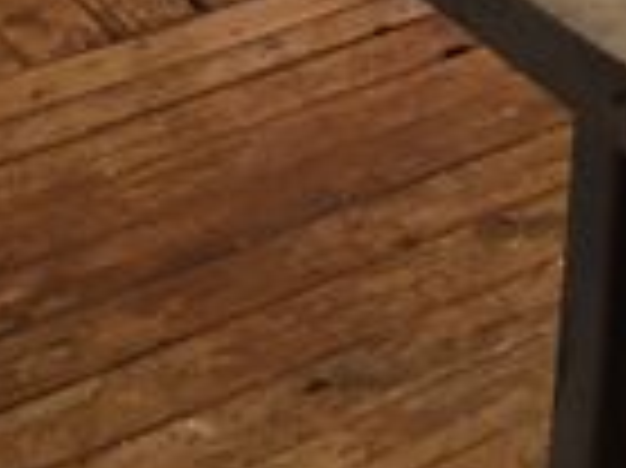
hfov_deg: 15.2
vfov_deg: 10.7
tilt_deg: -12.2
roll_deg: +3.3
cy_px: -522
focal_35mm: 125
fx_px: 2259
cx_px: 752
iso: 80
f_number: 2.2
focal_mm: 4.15
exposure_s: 1/30
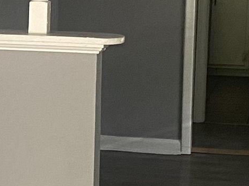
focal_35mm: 170
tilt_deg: -9.3
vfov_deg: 8.7
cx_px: -74
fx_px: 1222
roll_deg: -0.5
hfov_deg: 11.3
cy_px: 123
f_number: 1.8
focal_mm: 4.25
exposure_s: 1/60
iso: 160
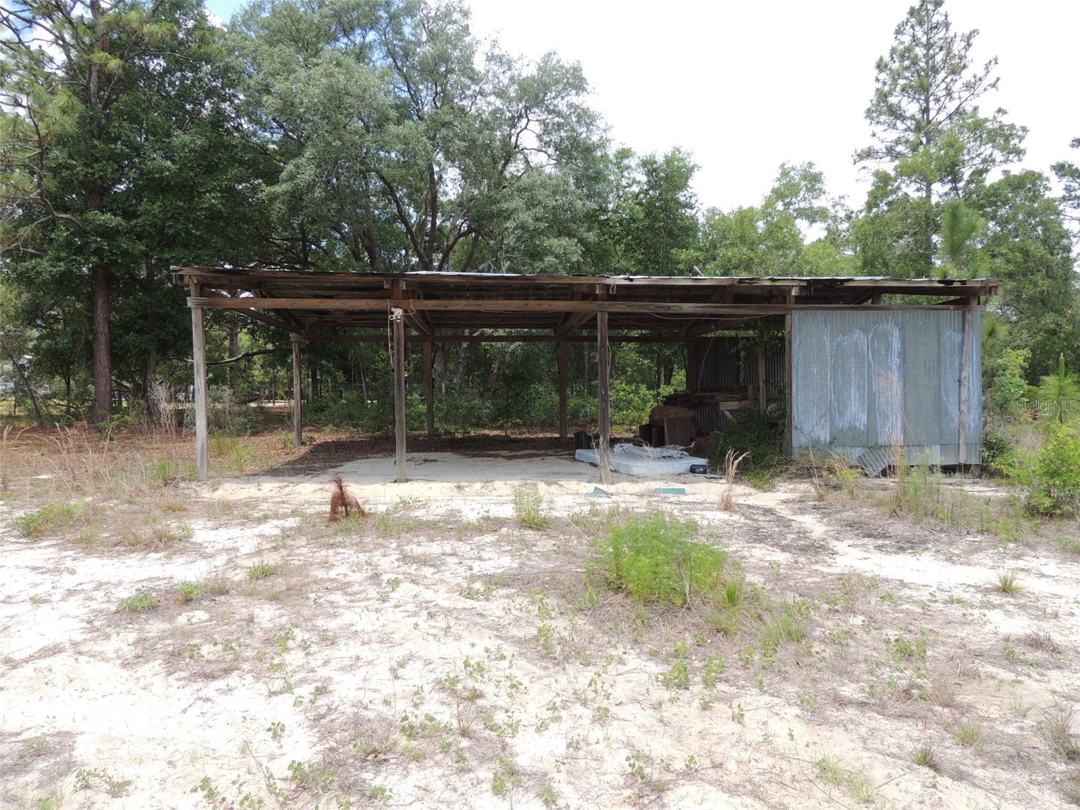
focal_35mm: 24
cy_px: 405
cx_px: 540
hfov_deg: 71.6
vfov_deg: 56.8
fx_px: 749
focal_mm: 4.3
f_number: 3
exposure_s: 1/500
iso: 100
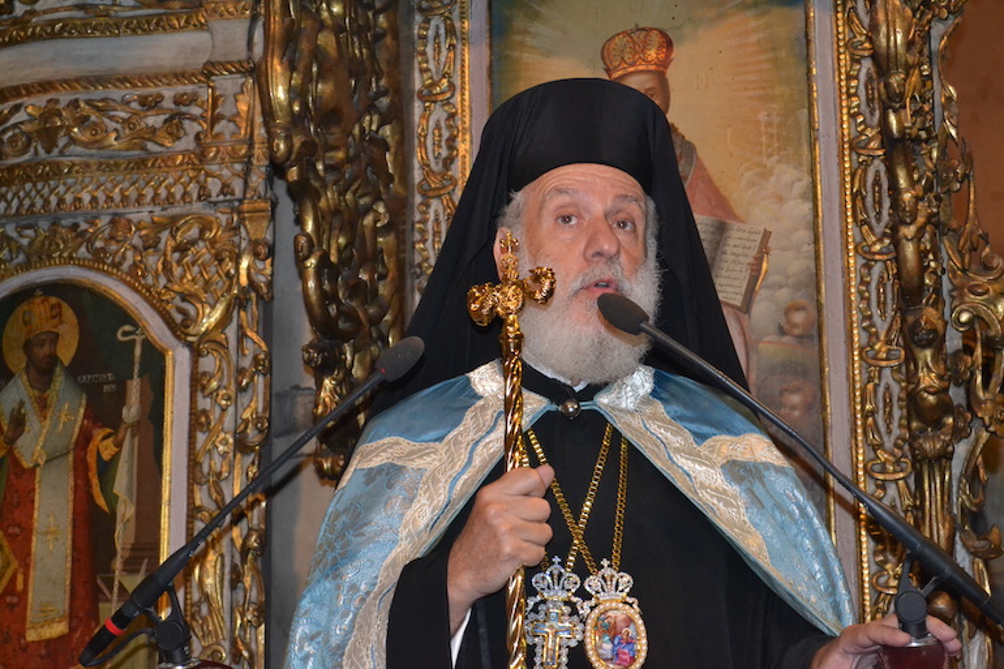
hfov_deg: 27.0
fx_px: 2091
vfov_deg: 18.2
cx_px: 502
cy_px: 334
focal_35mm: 75
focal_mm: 50
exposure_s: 1/60
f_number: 5.6
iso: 3200
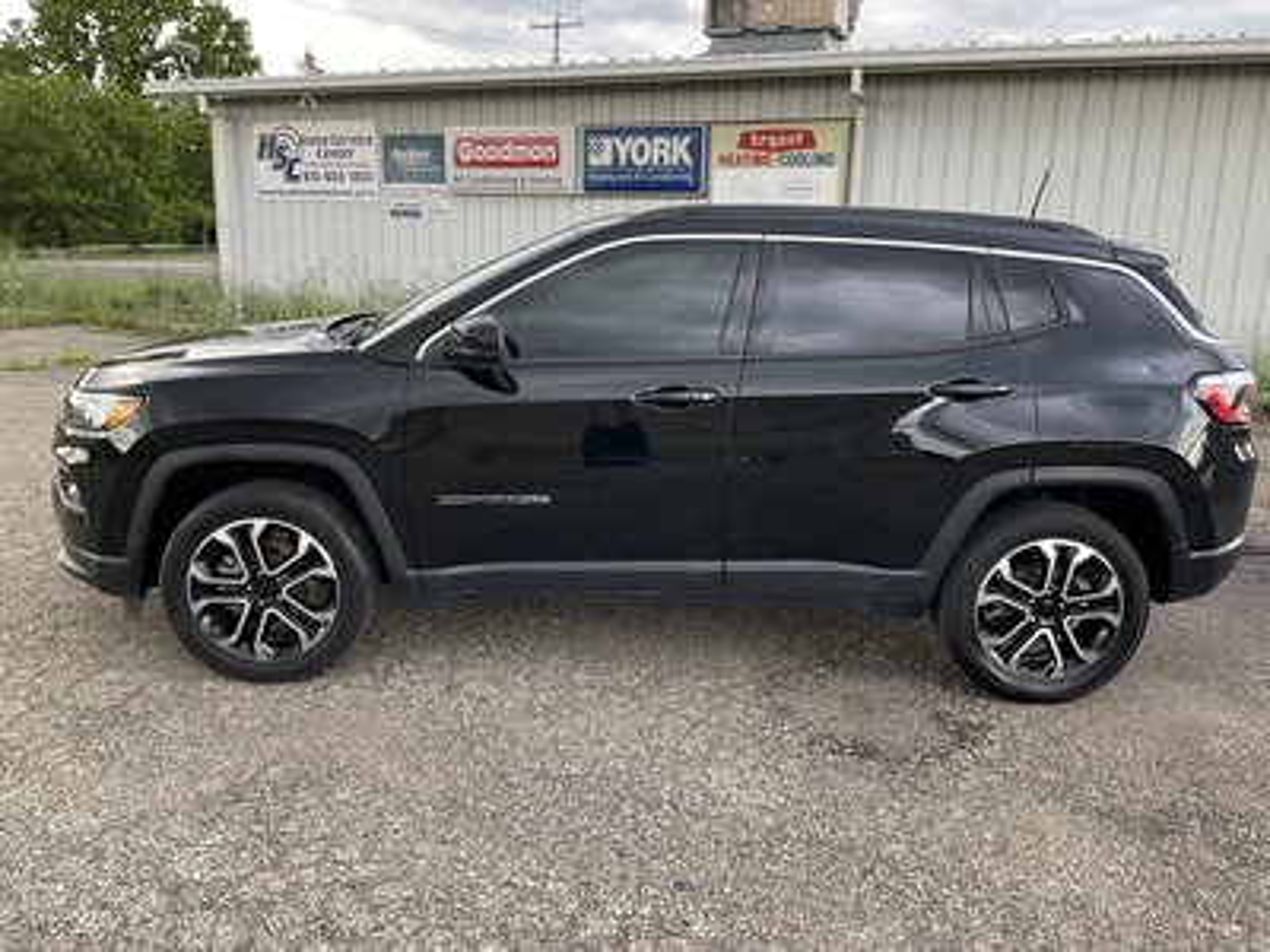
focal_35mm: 29
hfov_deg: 61.7
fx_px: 1064
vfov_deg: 48.2
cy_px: 476
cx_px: 635
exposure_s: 1/122
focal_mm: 3
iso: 40
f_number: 1.8
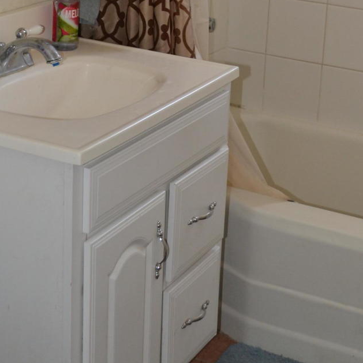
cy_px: -35
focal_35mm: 73
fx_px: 866
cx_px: 254
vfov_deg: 22.4
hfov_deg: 23.5
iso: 400
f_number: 4
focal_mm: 18
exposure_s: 1/60
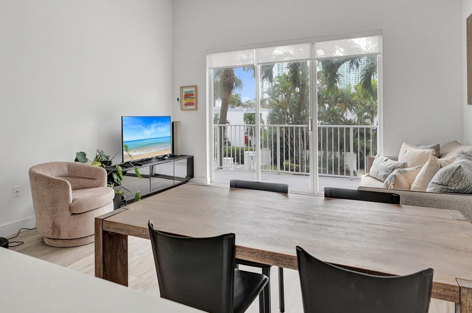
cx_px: 213
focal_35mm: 24
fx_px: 314
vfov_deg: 52.3
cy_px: 113
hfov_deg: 73.6
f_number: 4
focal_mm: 16
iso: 500
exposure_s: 1/160
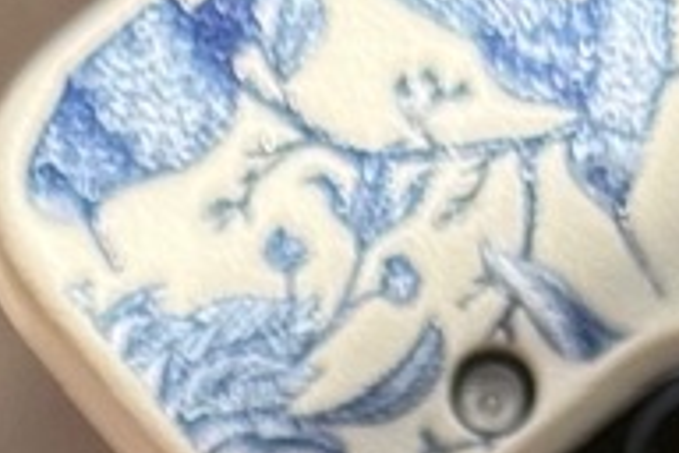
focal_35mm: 333
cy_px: 2237
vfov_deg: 3.7
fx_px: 6280
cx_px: 78
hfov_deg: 6.2
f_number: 1.78
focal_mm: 6.76
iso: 80
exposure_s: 1/2577
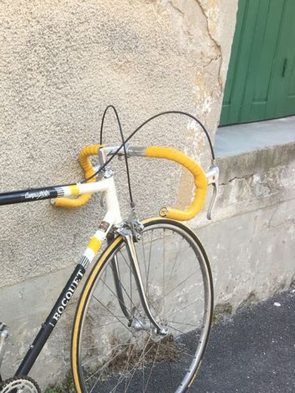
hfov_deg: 22.5
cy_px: 321
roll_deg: -1.4
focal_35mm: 62
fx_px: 704
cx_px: -16
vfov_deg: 30.4
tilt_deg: -24.9
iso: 25
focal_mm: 4.15
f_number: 2.2
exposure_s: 1/225
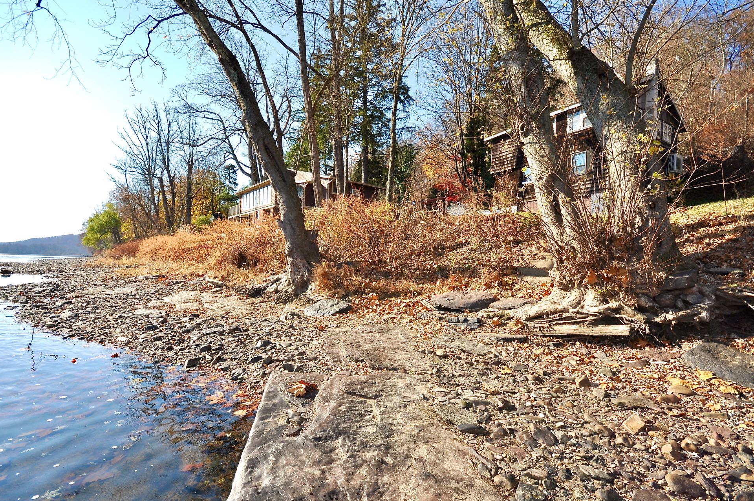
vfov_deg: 73.5
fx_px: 335
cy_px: 264
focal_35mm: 16
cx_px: 362
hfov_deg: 96.8
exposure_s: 1/200
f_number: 8
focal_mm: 10
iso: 100
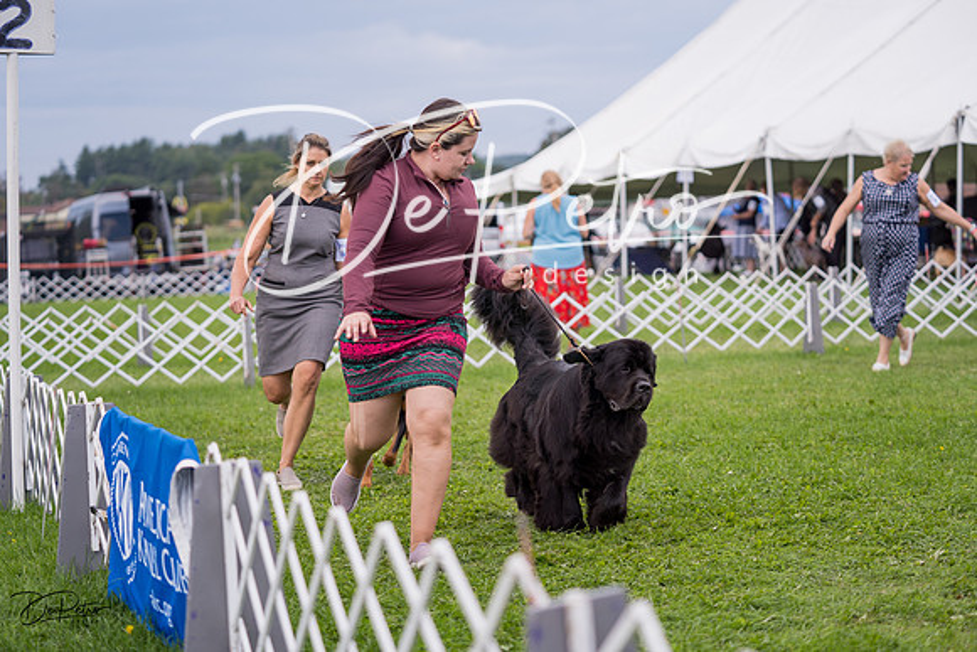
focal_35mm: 81
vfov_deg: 16.9
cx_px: 488
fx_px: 2199
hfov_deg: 25.1
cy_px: 326
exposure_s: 1/1000
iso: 100
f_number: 2.8
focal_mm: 81
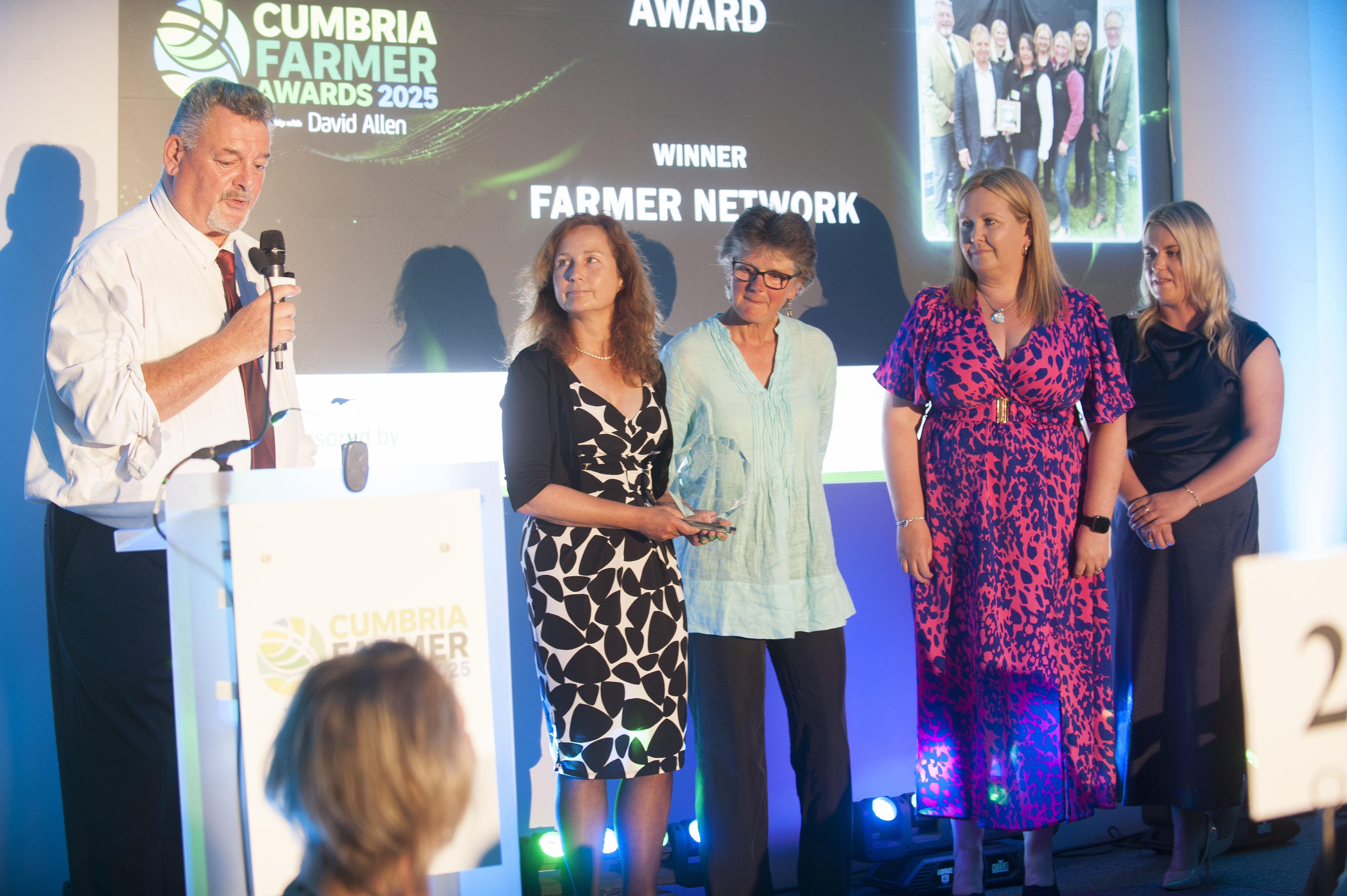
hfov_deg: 28.9
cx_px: 674
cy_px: 448
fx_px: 2617
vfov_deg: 19.4
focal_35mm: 70
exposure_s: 1/50
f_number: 3.2
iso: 800
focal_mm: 70
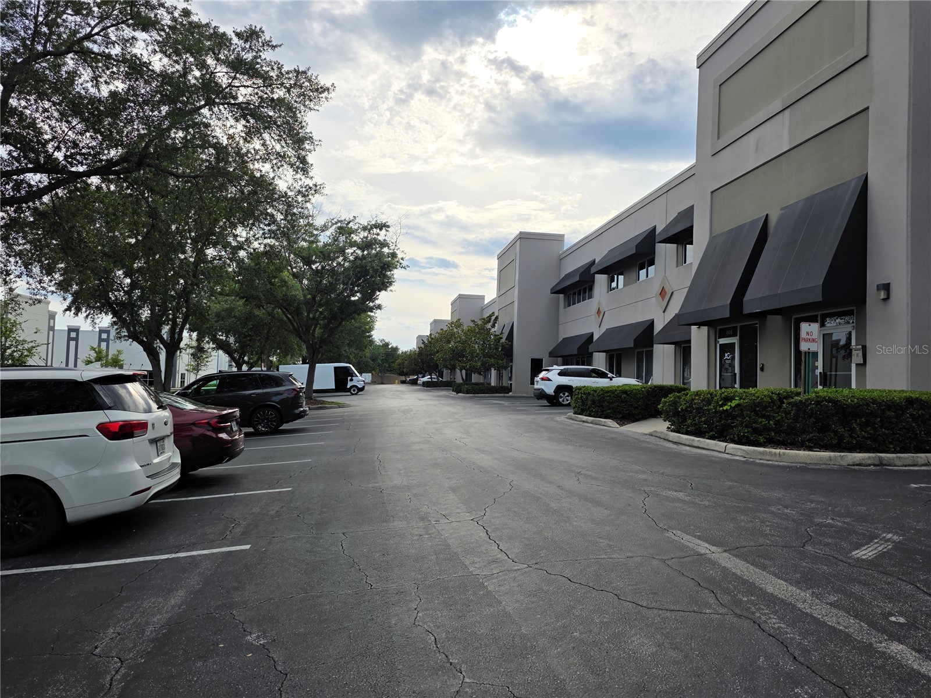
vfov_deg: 58.9
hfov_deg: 73.9
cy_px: 349
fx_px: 619
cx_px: 466
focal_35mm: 23
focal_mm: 6.25
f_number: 1.7
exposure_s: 1/7944
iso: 50
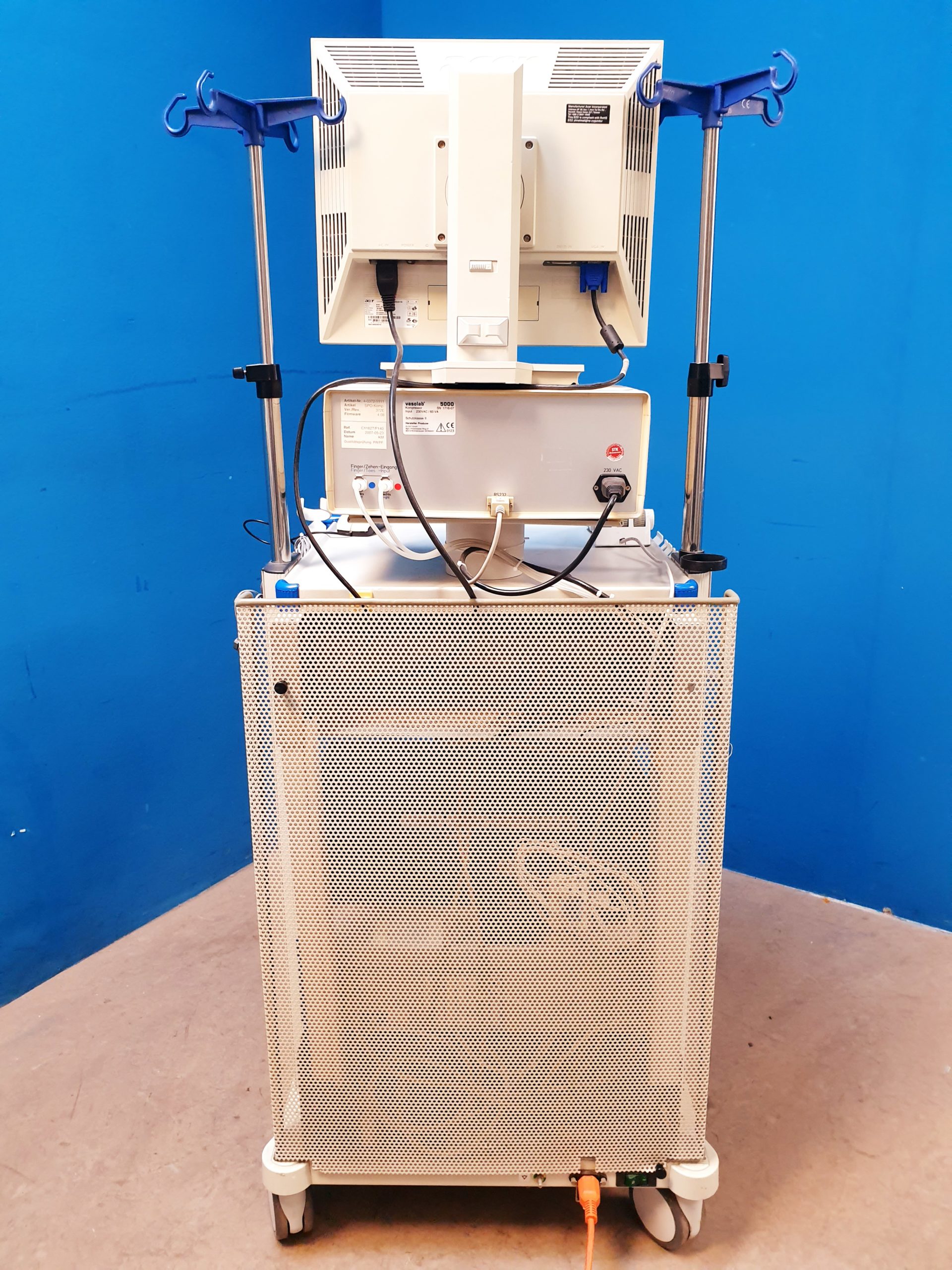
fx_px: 953
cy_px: 635
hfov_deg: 53.1
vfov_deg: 67.3
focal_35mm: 26
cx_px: 476
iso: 250
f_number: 2.4
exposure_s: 1/50
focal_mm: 4.3
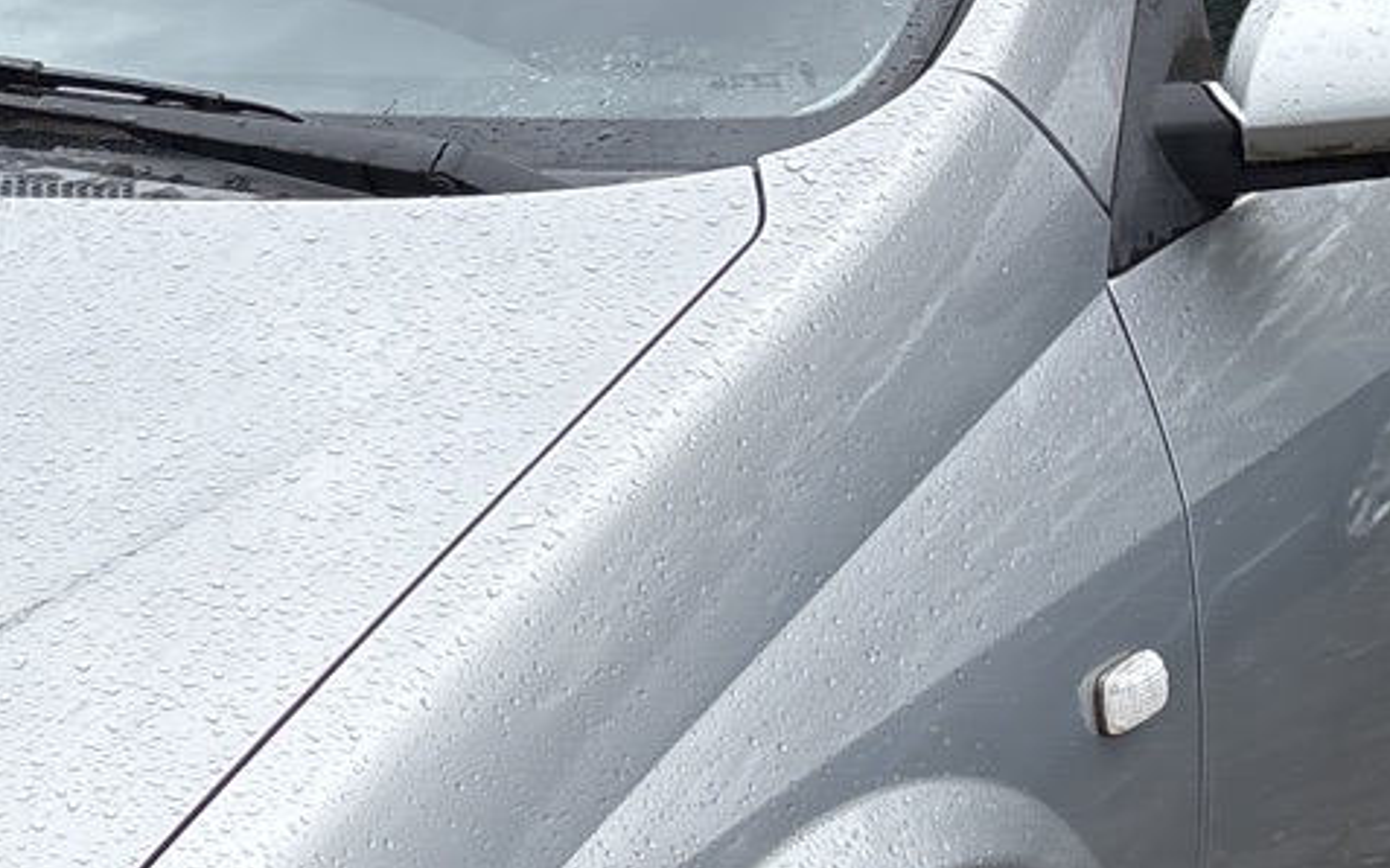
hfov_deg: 18.0
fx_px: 4204
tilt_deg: -20.4
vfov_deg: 11.7
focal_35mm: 111
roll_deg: +2.3
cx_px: -213
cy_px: 851
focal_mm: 5.96
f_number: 1.6
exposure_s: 1/1616
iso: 50
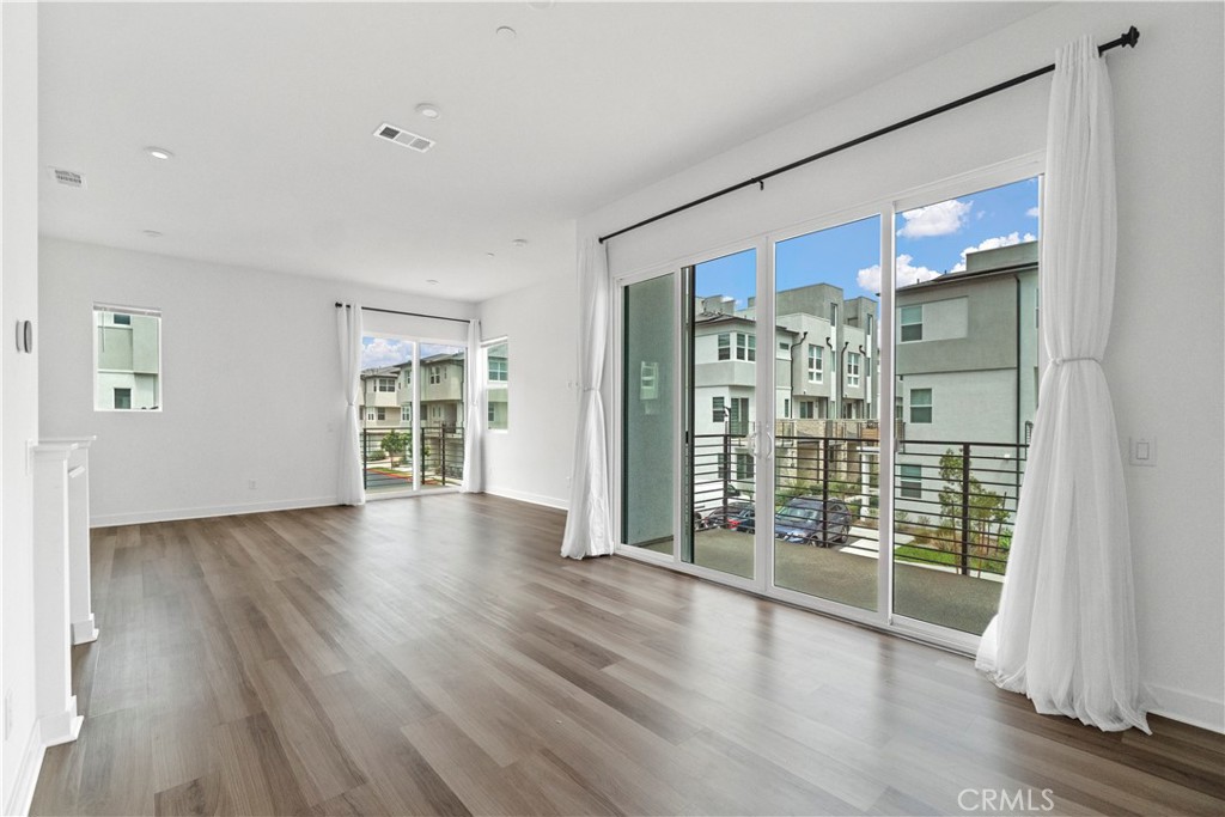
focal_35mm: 15
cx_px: 612
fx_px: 510
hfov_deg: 100.4
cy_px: 408
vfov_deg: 77.3
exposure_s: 1/200
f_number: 5.6
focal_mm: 10
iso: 800
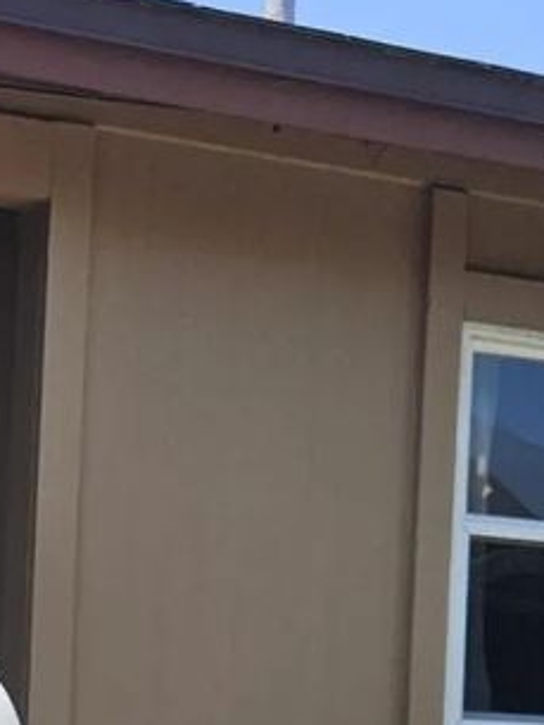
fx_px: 2157
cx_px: -202
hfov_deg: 13.7
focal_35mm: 103
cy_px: 812
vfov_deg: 18.3
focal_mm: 5.4
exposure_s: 1/2000
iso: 50
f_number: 1.8
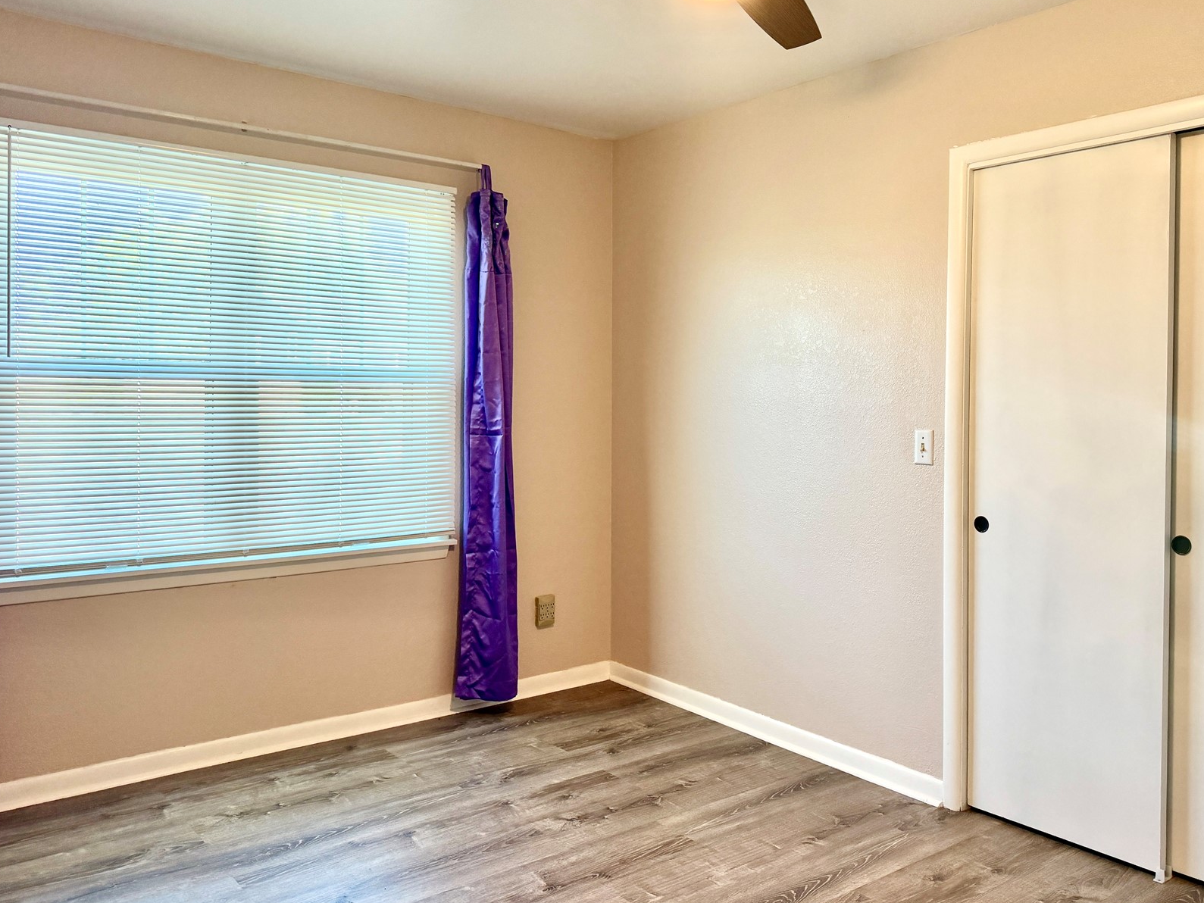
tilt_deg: -0.7
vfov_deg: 48.1
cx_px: 692
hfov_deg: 61.4
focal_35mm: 29
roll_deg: -0.4
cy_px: 401
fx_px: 1009
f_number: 1.78
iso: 200
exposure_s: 1/130
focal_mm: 6.76
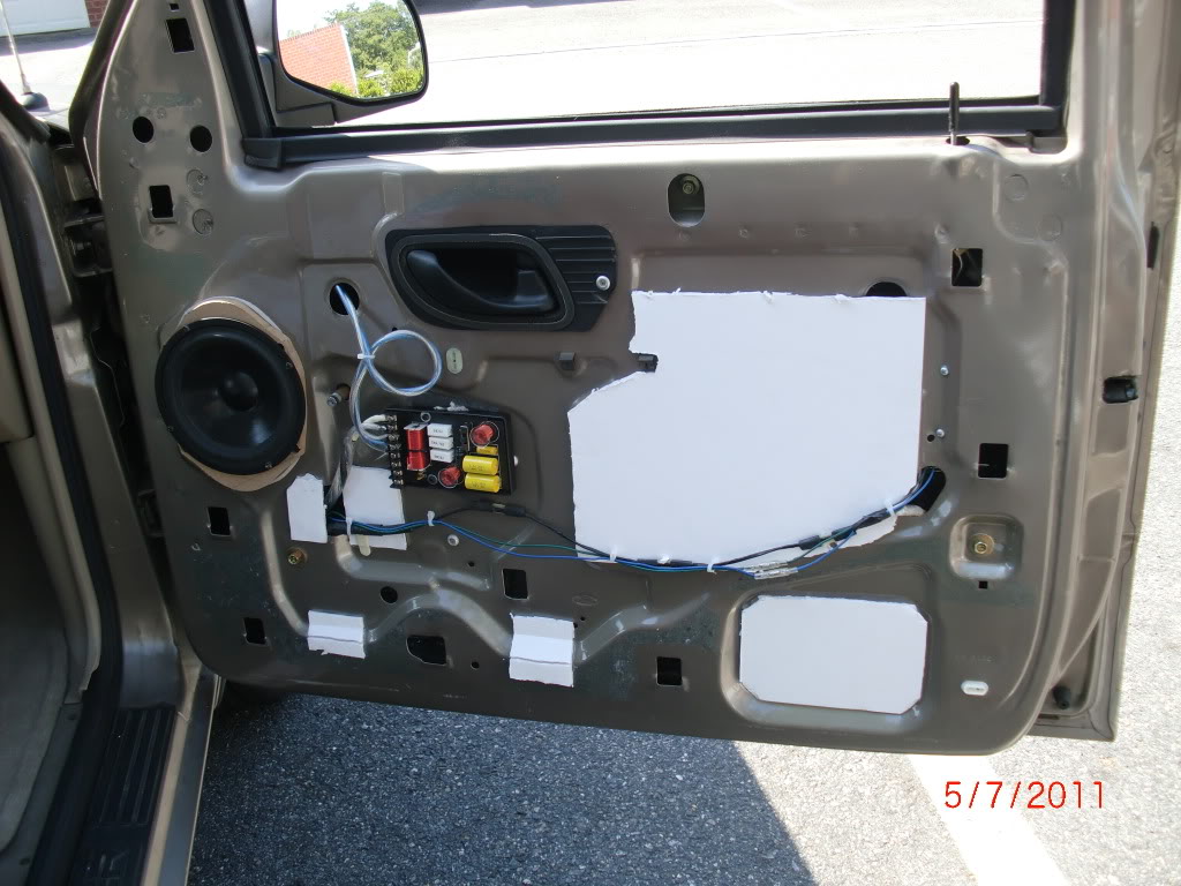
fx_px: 1228
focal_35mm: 36
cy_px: 443
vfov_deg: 39.7
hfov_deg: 51.4
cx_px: 590
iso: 64
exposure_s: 1/250
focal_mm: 6.3
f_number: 2.8
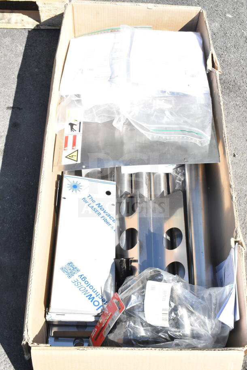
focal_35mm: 40
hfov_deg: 33.0
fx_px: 416
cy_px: 185
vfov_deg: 47.9
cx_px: 124
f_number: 13
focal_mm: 27
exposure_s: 1/640
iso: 1600
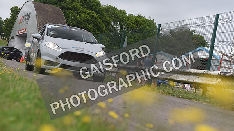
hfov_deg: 31.9
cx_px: 118
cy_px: 72
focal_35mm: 66
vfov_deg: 18.2
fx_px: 409
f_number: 5.6
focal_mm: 62
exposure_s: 1/1000
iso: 800
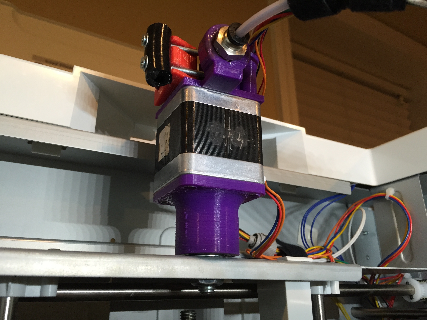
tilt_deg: +20.7
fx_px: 358
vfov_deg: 48.2
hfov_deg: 61.7
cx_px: 214
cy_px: 160
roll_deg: -0.9
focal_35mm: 29
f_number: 2.2
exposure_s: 1/30
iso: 50
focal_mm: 4.15
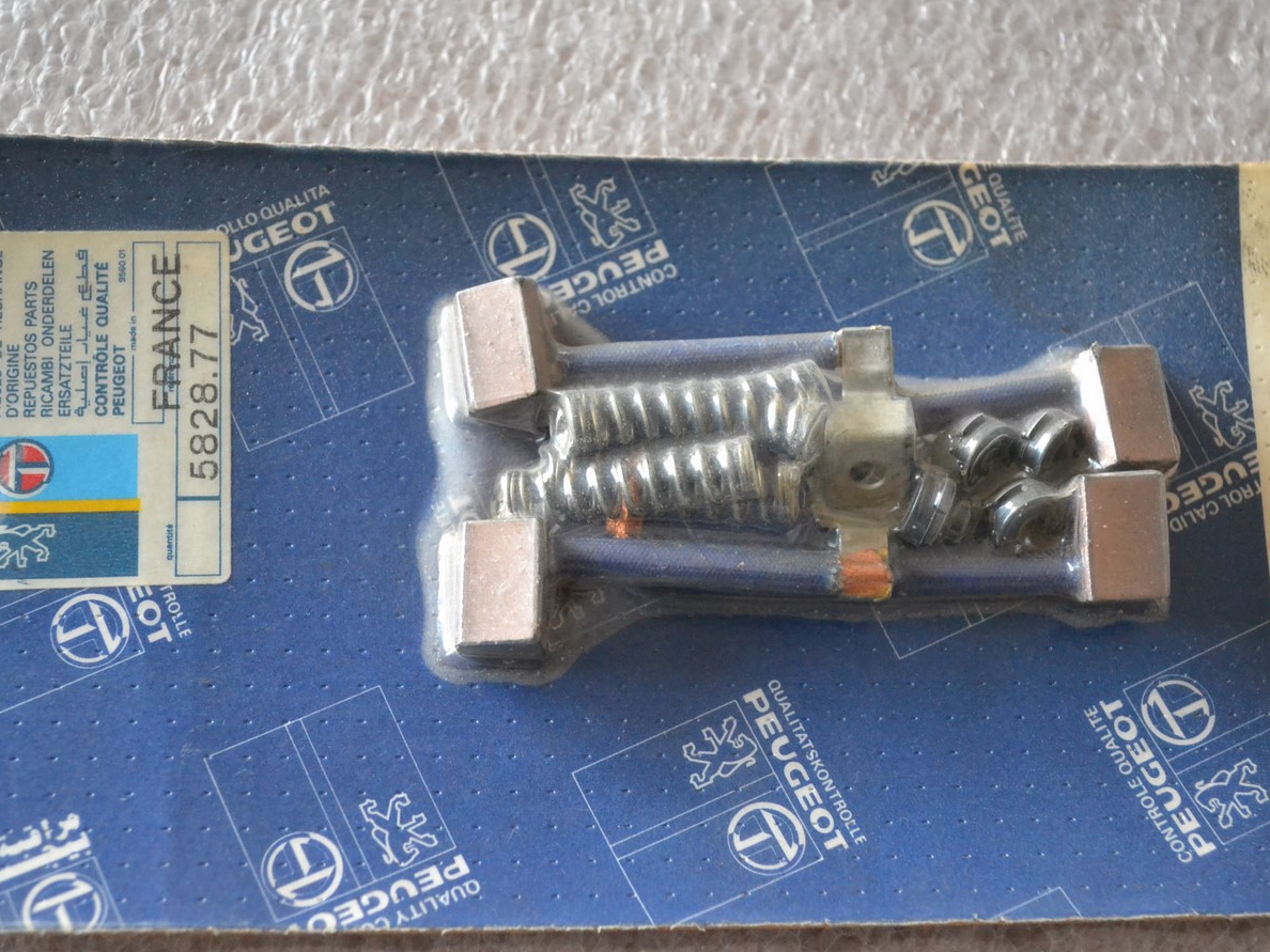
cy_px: 477
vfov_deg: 24.8
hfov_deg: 32.7
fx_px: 2165
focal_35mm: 59
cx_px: 631
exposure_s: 1/50
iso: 3200
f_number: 5
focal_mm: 36
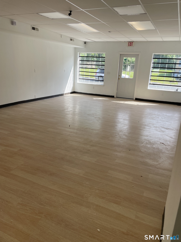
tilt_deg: -12.6
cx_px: 90
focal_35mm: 26
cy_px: 121
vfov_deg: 67.3
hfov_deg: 53.1
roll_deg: -2.7
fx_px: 181
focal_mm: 4.2
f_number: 1.6
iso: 32
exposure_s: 1/301
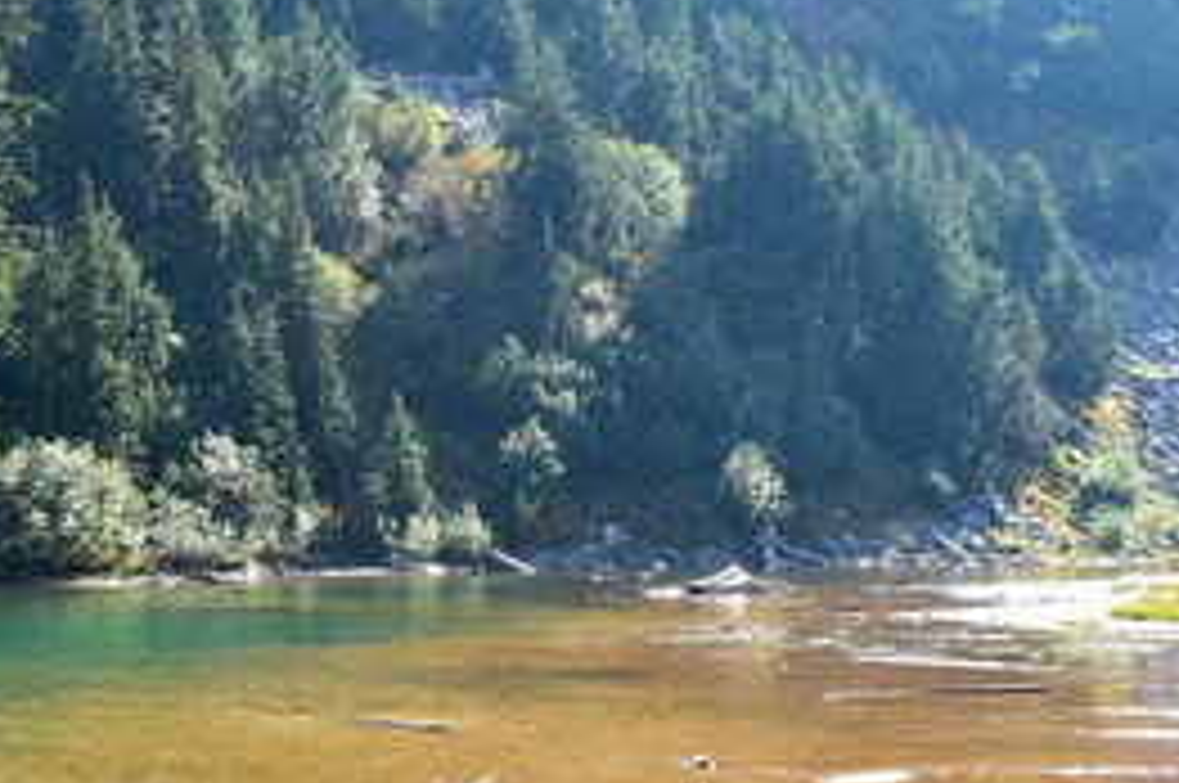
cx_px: 374
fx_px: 2589
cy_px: 504
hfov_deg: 25.5
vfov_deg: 17.2
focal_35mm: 79
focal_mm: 23
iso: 100
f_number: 8
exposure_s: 1/60
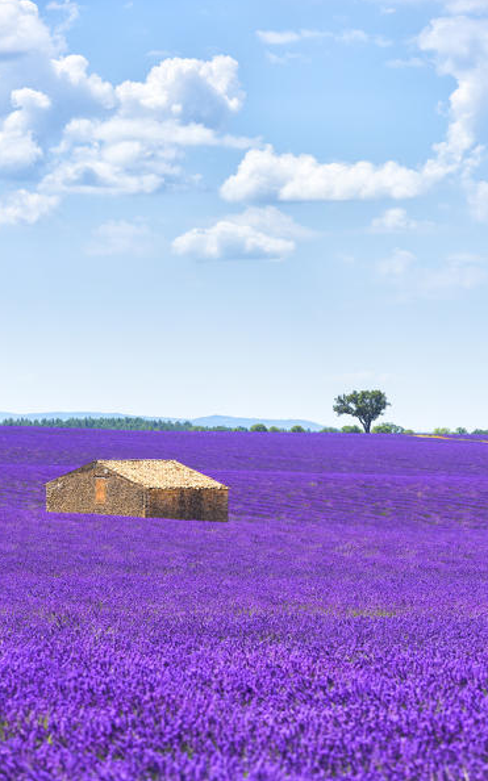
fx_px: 3172
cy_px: 389
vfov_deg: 14.0
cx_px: 238
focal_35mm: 149
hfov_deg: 8.8
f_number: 9
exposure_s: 1/800
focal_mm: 145
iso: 250
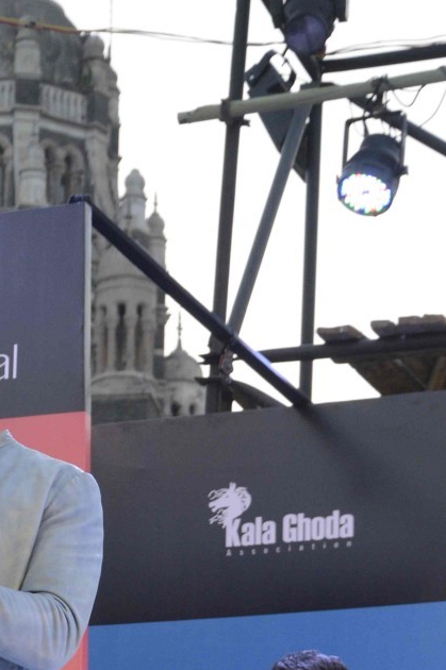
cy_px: 722
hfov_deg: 7.6
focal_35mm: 179
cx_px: -59
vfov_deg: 11.3
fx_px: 3332
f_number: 6.3
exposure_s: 1/200
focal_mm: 50
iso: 800
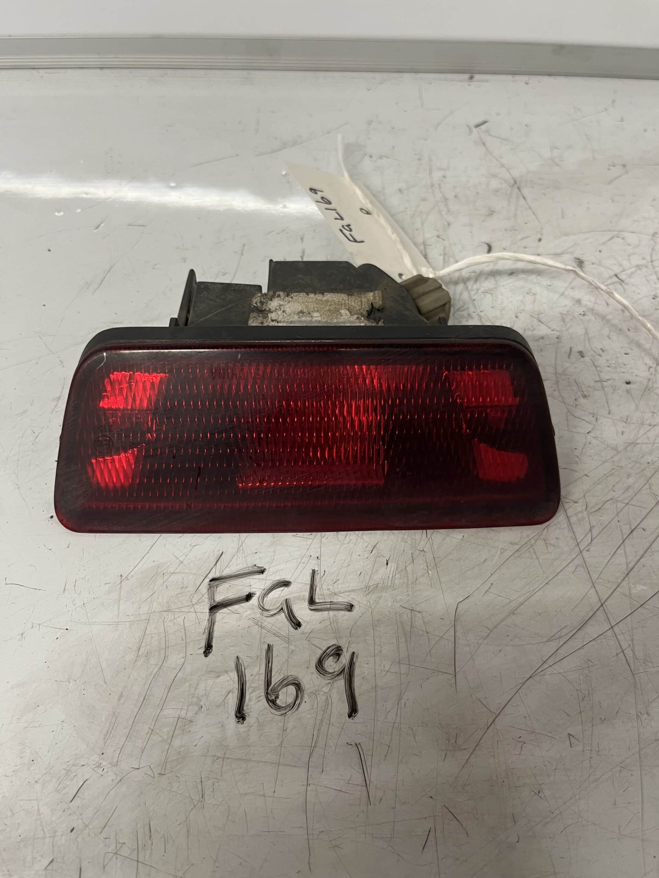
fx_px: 660
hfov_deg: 53.1
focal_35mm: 26
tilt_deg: -56.0
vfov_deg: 67.3
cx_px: 330
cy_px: 439
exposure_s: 1/50
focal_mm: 5.1
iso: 100
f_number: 1.6
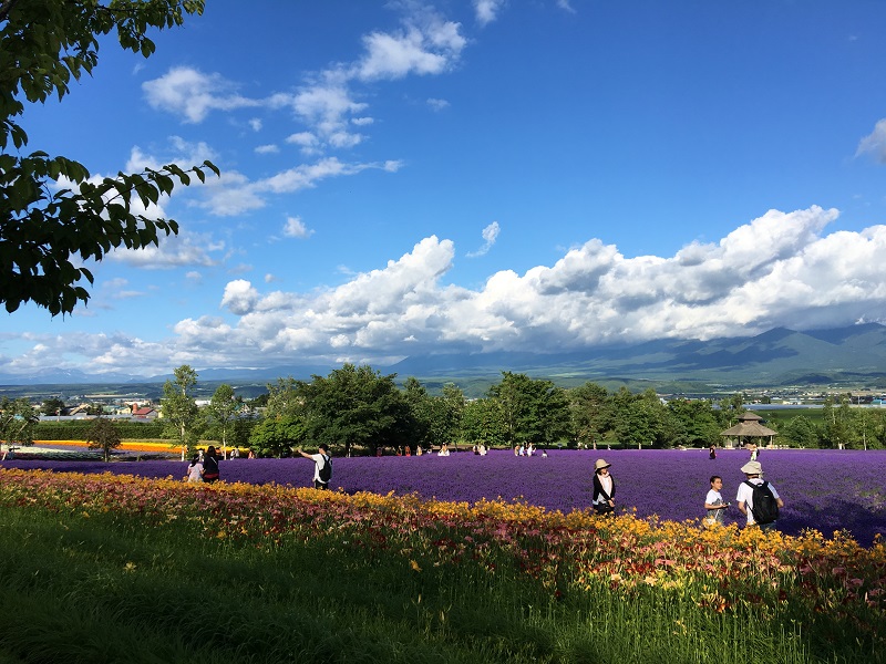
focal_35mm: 29
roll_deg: +0.7
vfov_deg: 48.2
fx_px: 742
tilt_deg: +5.9
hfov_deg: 61.7
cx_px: 443
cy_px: 332
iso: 25
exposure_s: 1/1570
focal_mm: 4.15
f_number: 2.2
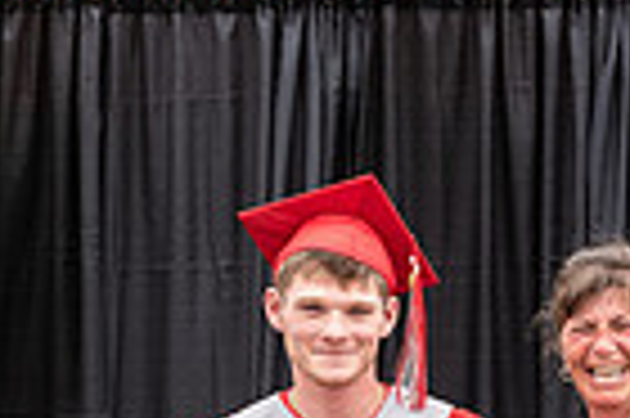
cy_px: 638
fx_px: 3915
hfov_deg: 9.2
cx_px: 306
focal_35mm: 224
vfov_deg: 6.0
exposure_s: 1/500
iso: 500
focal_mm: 48
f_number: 5.6
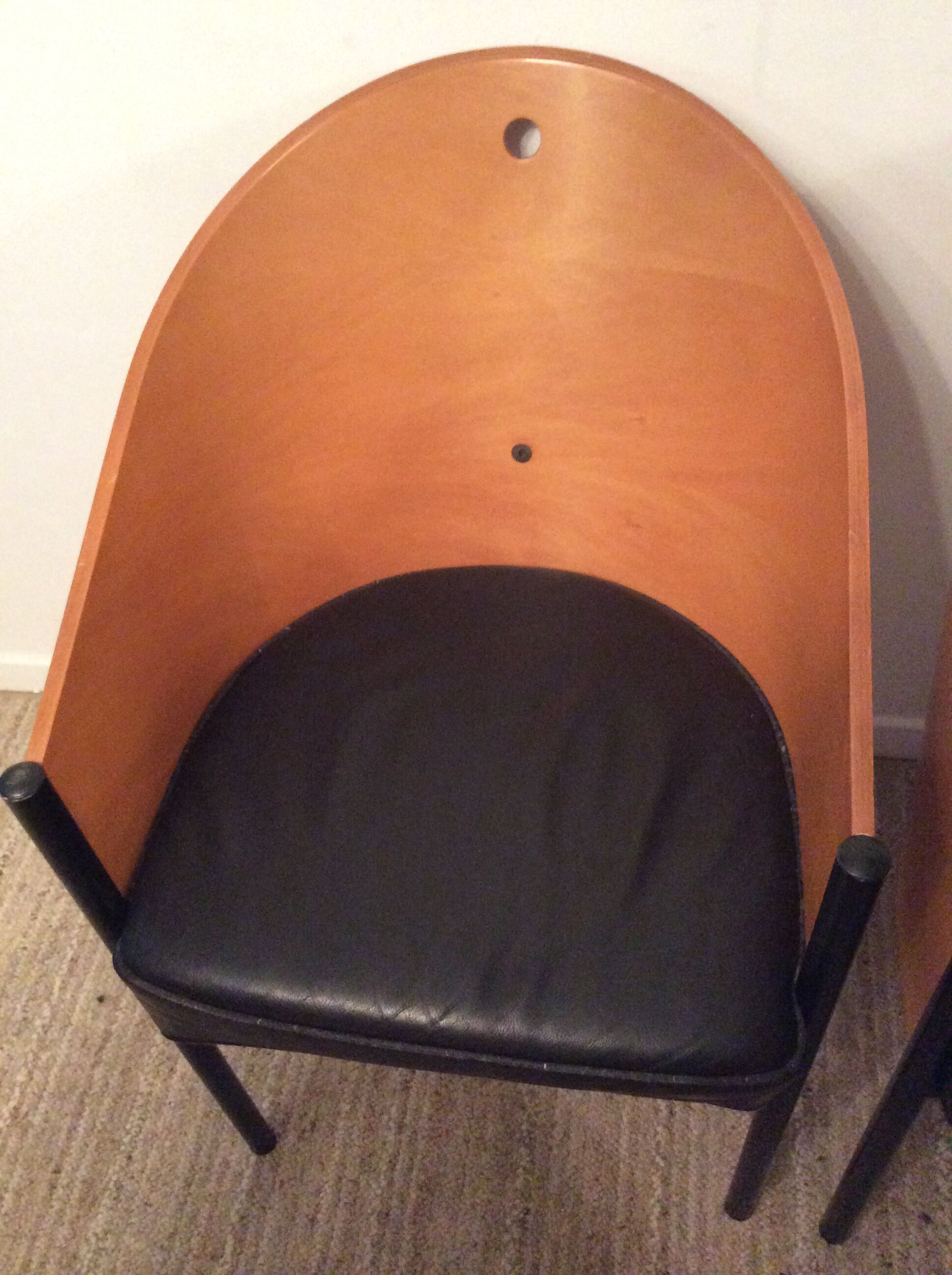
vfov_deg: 56.9
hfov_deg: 44.1
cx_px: 476
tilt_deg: -49.5
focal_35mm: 32
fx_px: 1177
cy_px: 638
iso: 500
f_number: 2.4
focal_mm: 3.3
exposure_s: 1/17
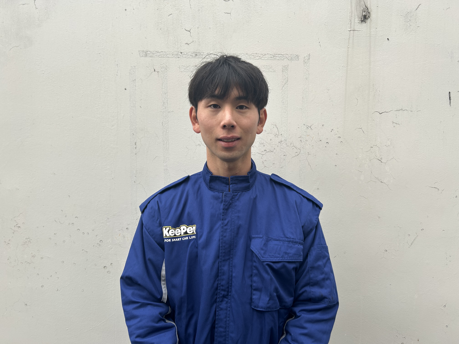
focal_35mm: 26
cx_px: 230
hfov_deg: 67.3
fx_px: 345
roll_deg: -0.2
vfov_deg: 53.1
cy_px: 172
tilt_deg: -5.4
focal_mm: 5.7
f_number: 1.5
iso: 40
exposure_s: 1/160
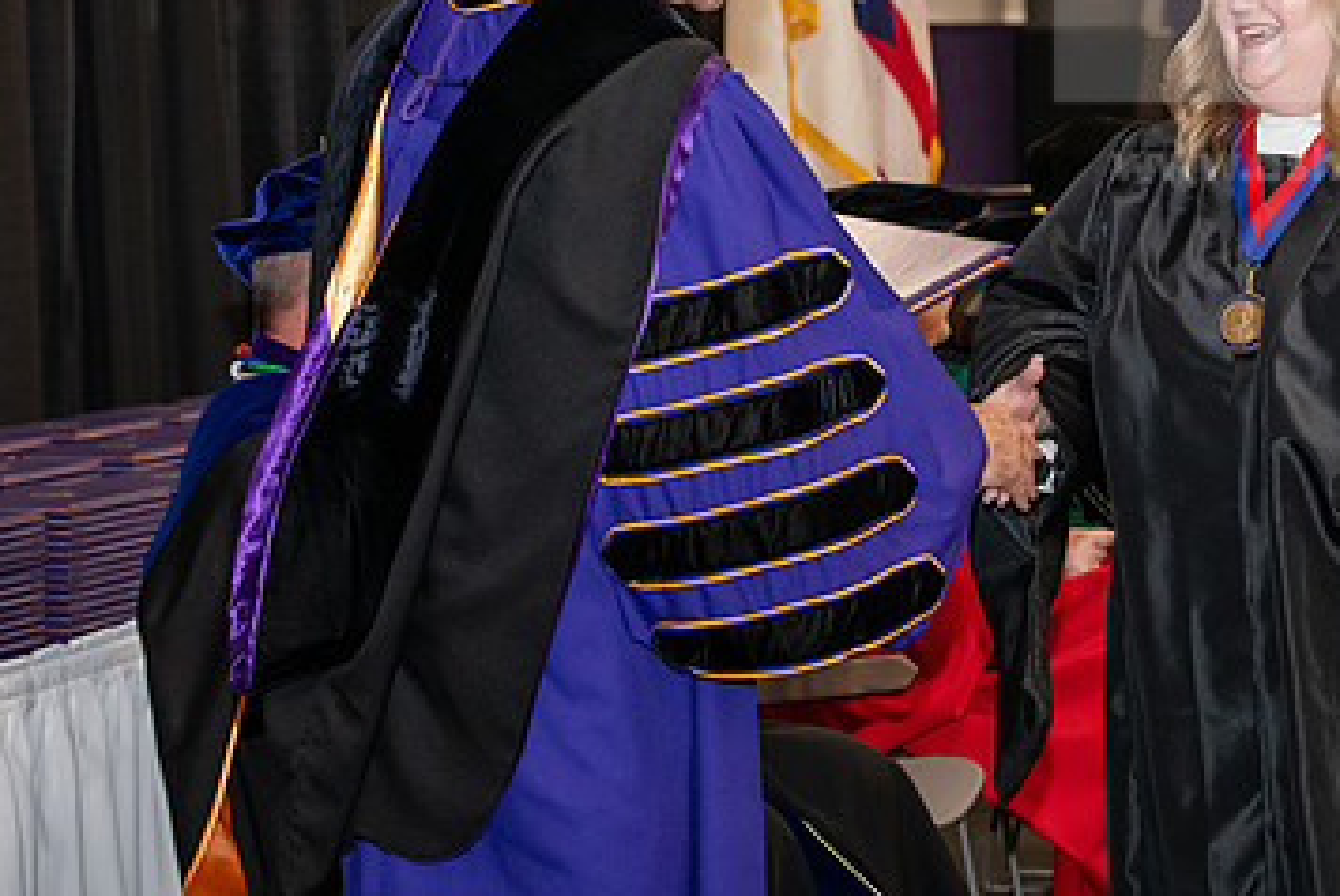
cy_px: 243
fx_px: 4247
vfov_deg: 12.0
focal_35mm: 114
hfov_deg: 17.9
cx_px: 941
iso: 2500
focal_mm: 70
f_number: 5
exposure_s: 1/200
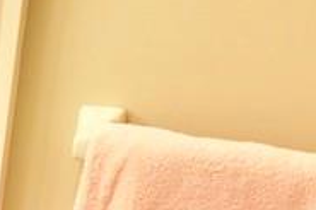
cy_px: 355
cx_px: -255
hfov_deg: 18.8
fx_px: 728
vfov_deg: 14.7
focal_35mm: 83
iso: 100
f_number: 8
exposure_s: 1/3
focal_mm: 10
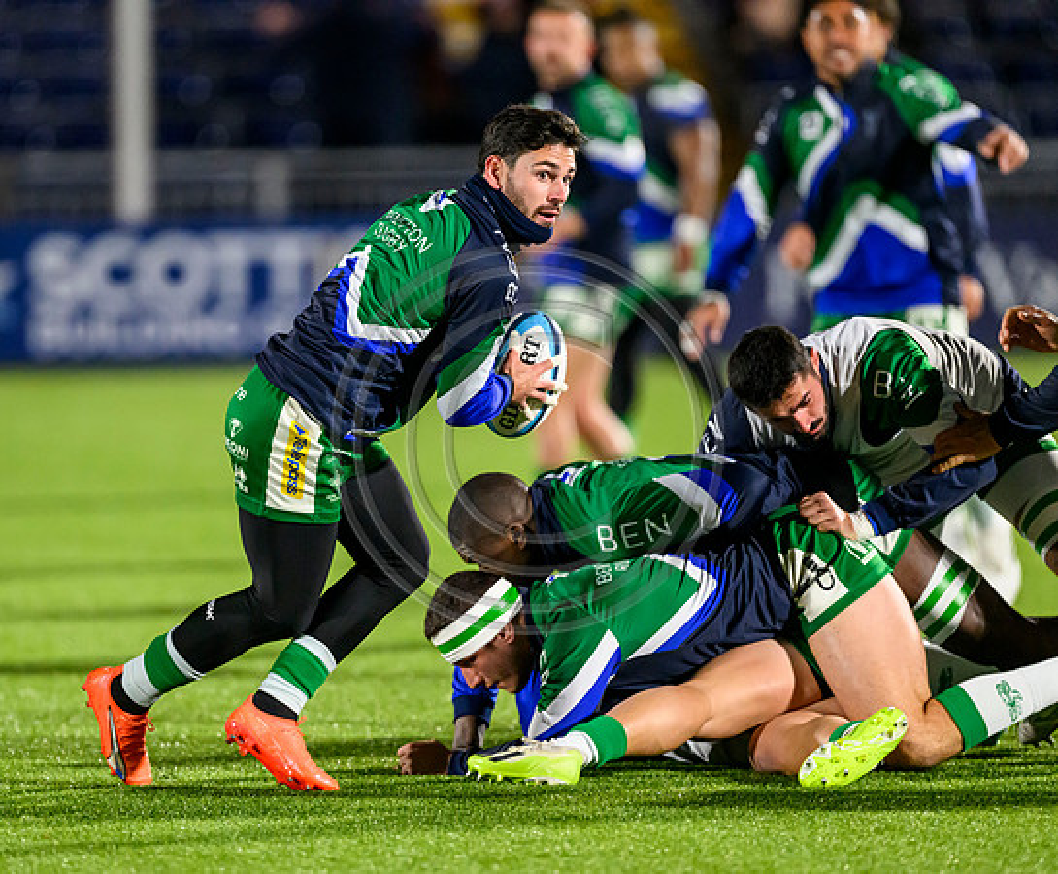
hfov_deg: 3.9
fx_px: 15498
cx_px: 360
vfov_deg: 3.2
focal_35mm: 489
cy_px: 465
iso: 8000
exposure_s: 1/800
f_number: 3.2
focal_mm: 400
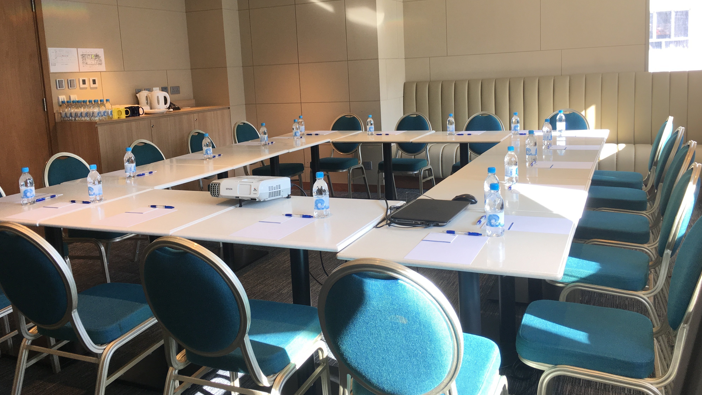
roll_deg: +3.3
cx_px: 350
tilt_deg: -7.2
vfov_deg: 36.4
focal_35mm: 32
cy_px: 146
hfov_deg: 61.0
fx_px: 596
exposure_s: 1/50
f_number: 2.2
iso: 25
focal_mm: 4.15
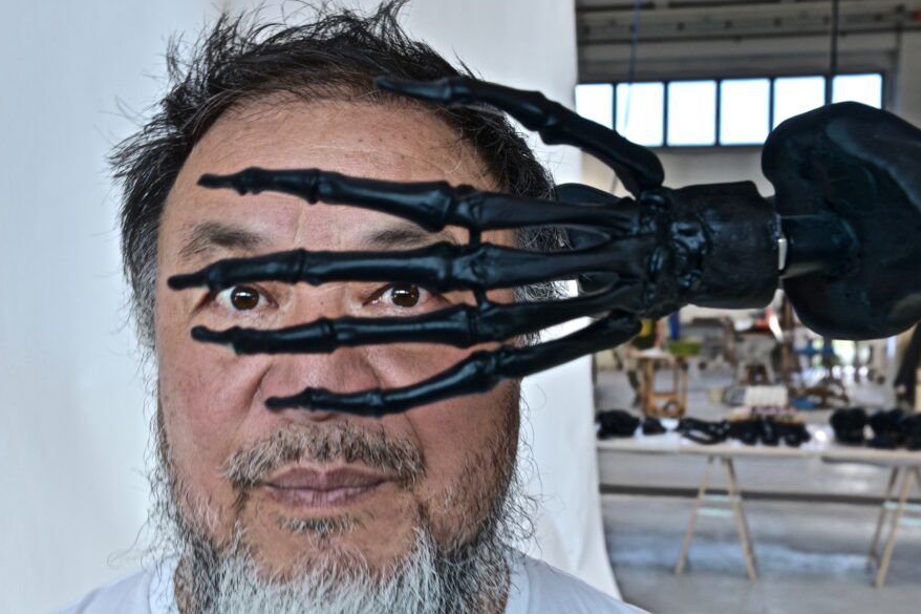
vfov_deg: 27.5
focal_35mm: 49
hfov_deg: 40.3
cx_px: 445
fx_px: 1253
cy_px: 321
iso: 400
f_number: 11
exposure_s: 1/40
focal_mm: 42
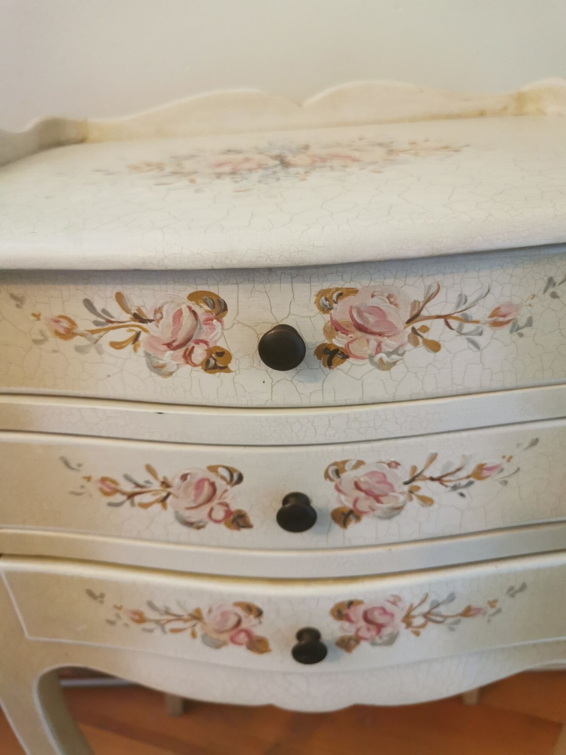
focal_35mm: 27
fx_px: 589
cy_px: 378
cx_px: 283
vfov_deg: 65.3
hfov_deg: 51.4
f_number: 1.8
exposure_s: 1/50
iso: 320
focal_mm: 5.58
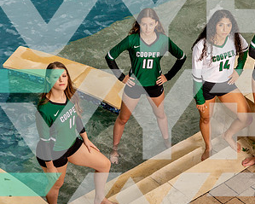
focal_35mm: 113
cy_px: 115
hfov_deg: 16.9
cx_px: 193
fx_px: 853
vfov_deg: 13.6
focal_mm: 62
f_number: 5.6
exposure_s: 1/320
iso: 125
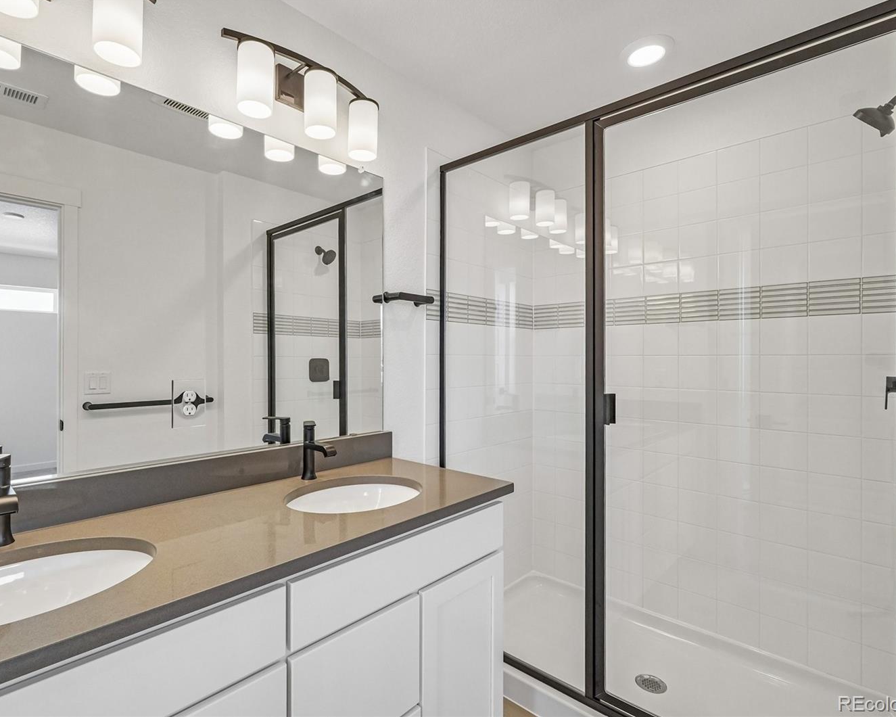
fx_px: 451
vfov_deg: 77.0
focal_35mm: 17
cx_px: 406
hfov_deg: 89.4
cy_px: 357
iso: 800
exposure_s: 1/60
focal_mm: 10
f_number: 8
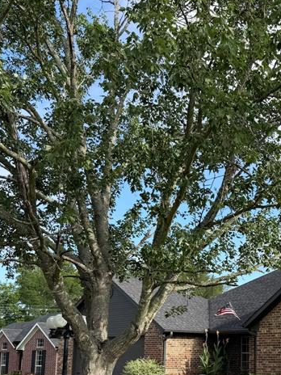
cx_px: 280
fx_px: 574
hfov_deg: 26.1
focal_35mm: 53
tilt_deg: +8.1
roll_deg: +0.6
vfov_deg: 35.5
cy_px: 276
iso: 80
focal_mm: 6.76
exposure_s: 1/2110
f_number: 1.78
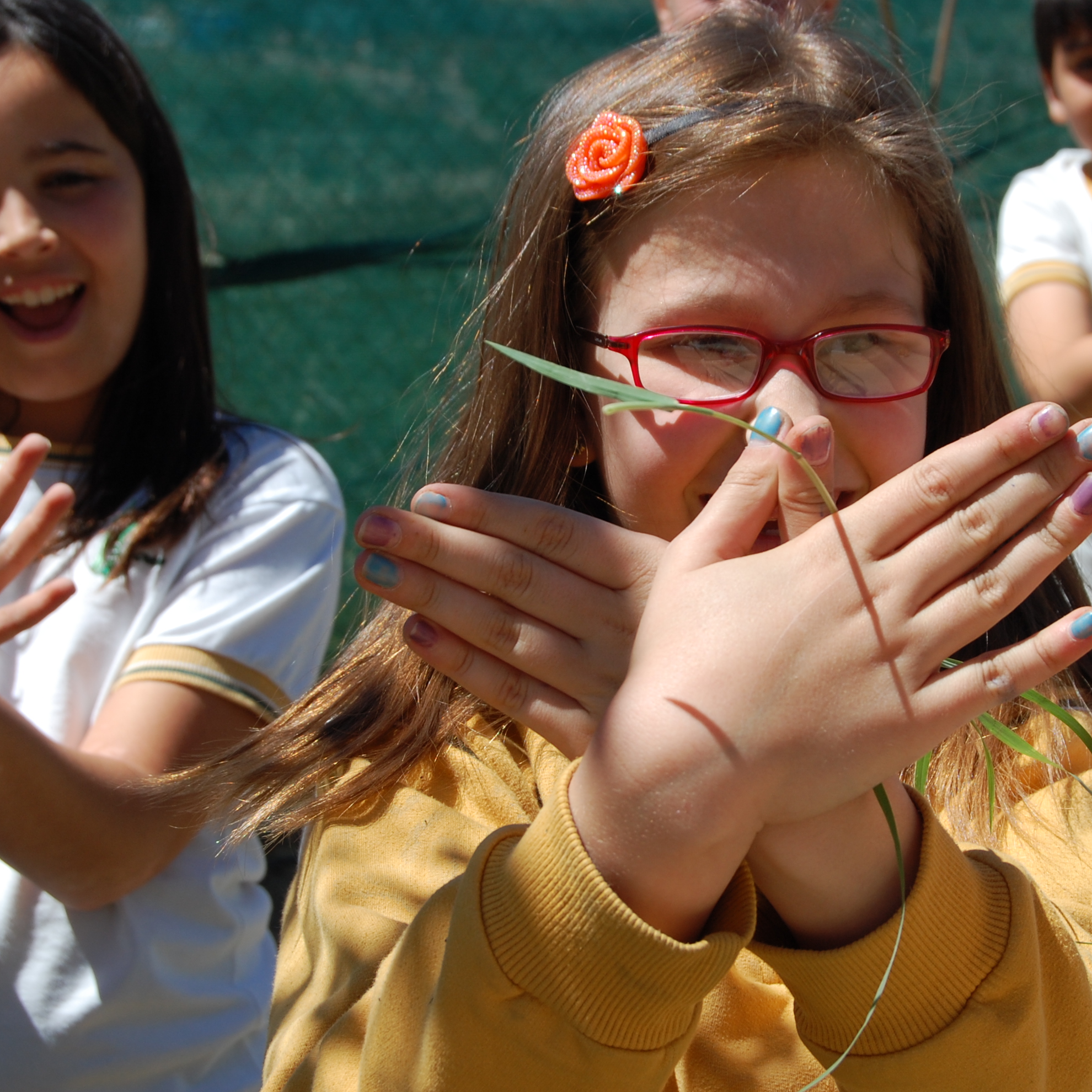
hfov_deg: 19.5
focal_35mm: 89
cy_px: 548
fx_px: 3176
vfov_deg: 19.5
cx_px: 678
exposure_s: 1/400
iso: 200
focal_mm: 46
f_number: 10
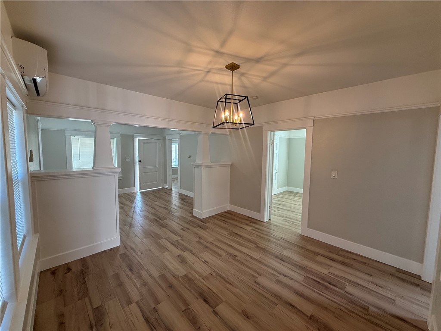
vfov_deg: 85.7
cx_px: 220
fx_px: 178
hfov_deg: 102.1
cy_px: 166
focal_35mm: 14
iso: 100
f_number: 2.2
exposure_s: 1/120
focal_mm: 2.22
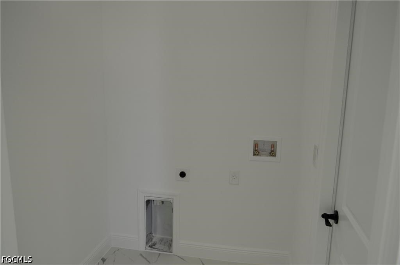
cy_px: 132
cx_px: 200
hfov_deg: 67.5
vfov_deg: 47.7
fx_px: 299
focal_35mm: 27
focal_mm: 18
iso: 400
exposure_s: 1/100
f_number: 5
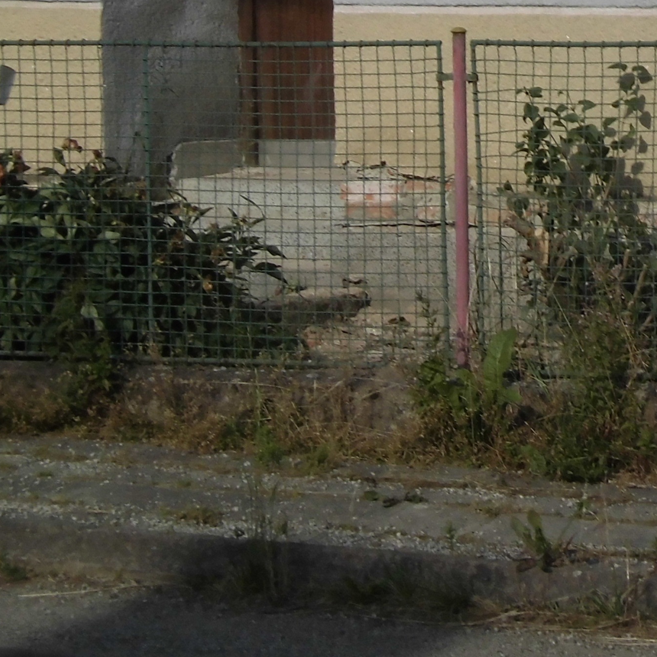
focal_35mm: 159
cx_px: 722
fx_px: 3414
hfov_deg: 10.8
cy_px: -54
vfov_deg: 10.9
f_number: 11
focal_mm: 10.7
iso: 100
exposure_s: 1/160
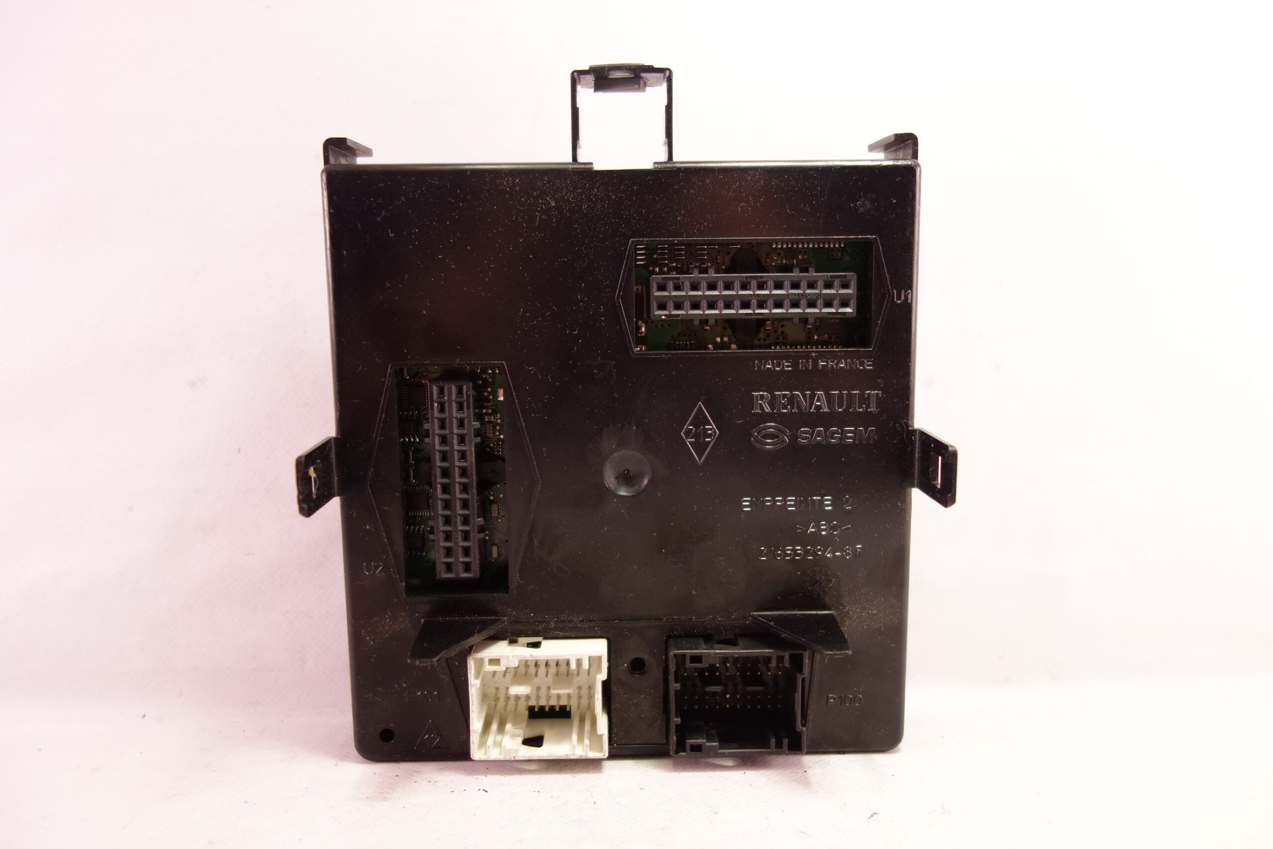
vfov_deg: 46.4
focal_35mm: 28
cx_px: 636
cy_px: 424
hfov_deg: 65.5
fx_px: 990
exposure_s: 1/30
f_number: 2
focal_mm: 10.4
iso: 320
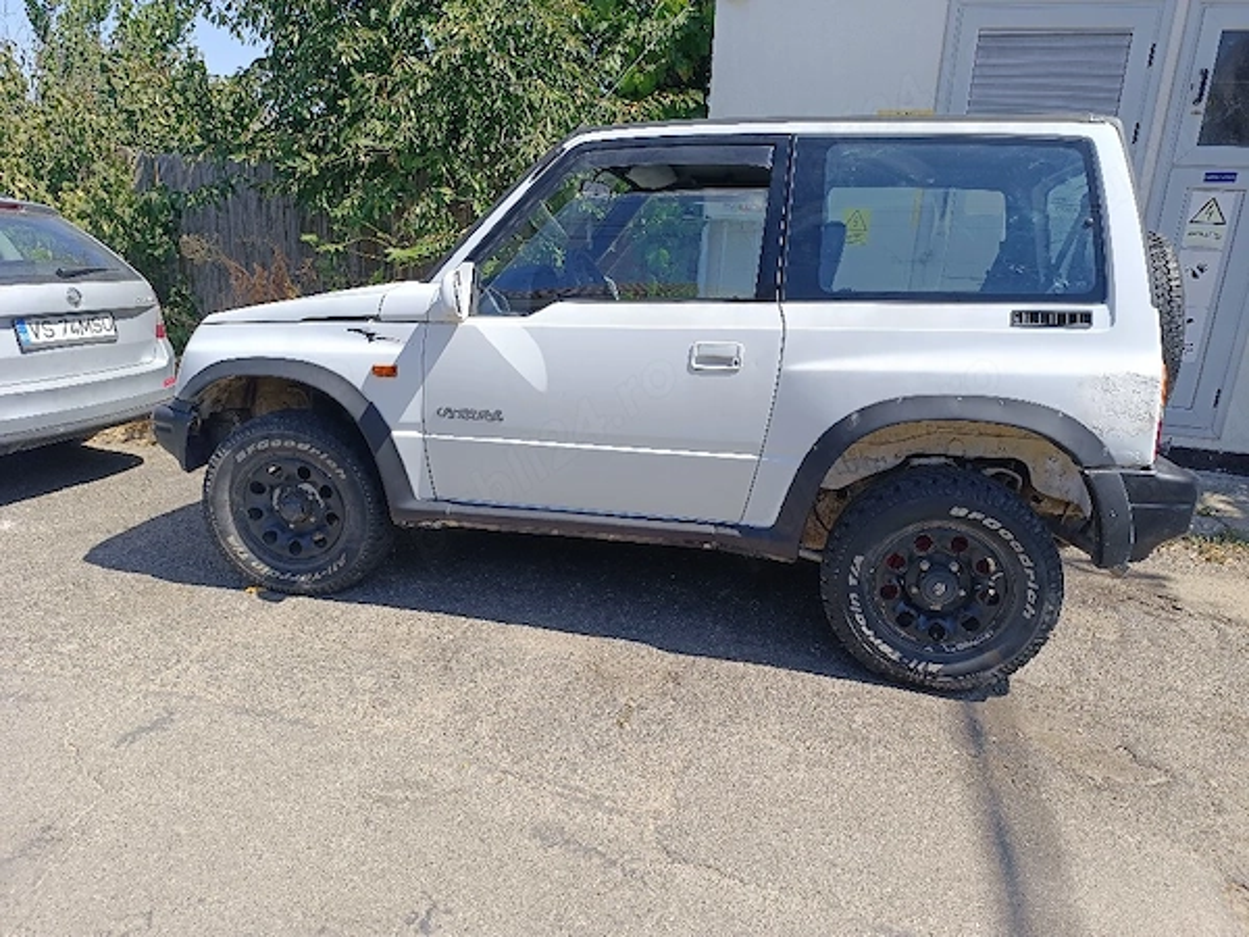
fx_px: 866
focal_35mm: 24
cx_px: 624
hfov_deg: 71.6
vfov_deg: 56.8
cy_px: 468
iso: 50
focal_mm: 6.14
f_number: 1.65
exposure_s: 1/417
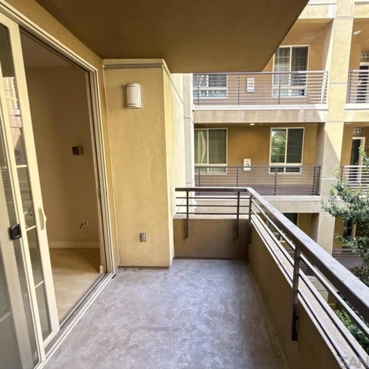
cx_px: 205
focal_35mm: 17
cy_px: 183
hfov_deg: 83.7
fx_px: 205
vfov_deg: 84.0
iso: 200
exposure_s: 1/99
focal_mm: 2.22
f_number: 2.2
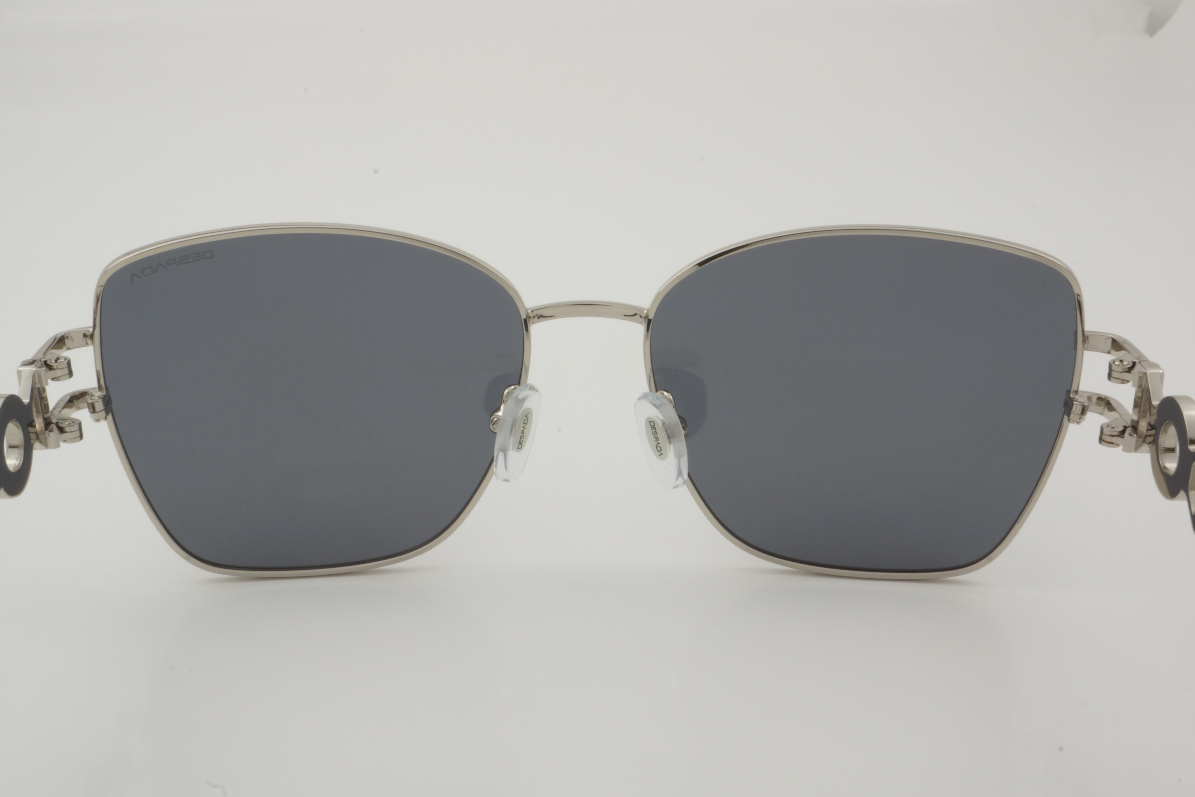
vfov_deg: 25.8
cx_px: 598
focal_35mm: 52
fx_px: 1743
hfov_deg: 37.9
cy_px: 398
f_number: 29
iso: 100
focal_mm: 35
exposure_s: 1/3
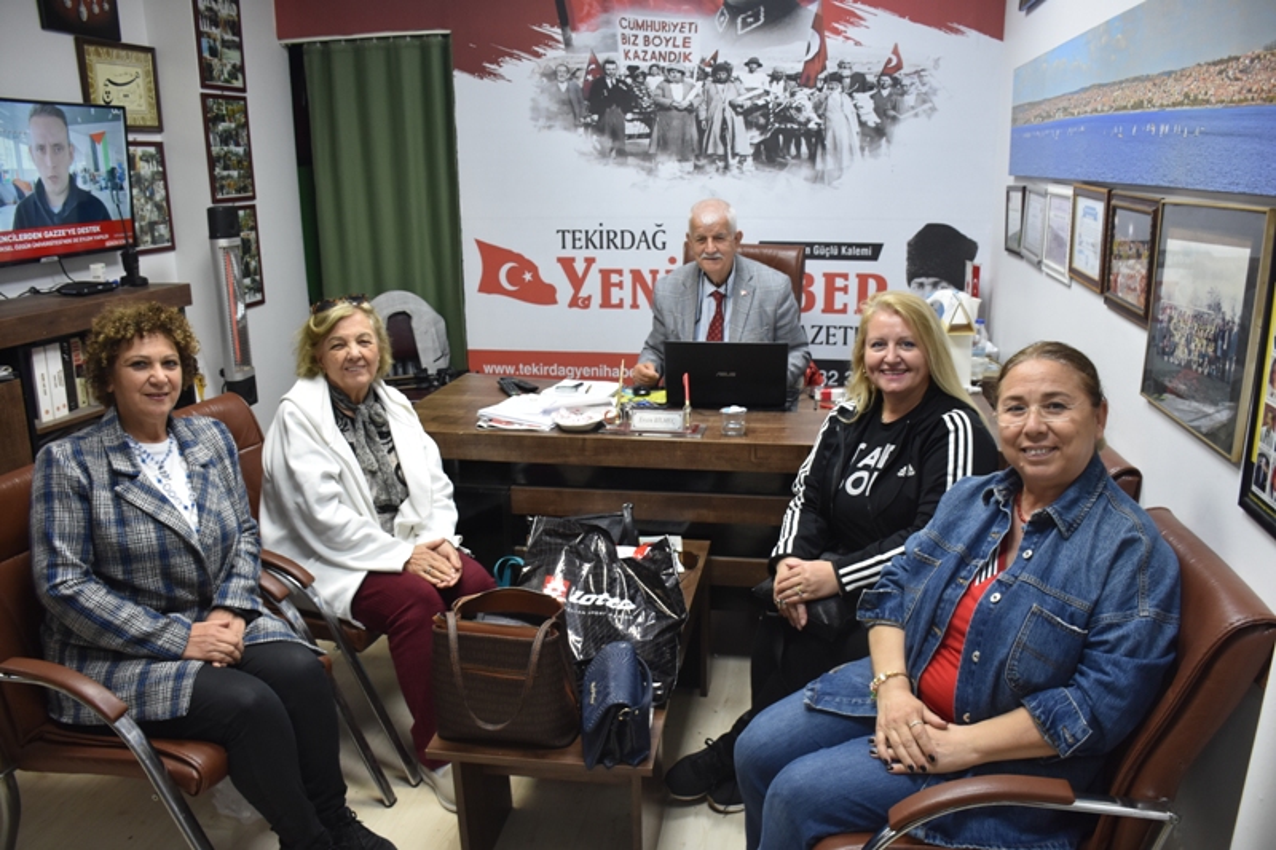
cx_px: 638
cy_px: 425
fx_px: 957
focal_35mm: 27
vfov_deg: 47.9
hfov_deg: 67.4
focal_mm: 18
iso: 800
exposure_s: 1/80
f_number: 4.5
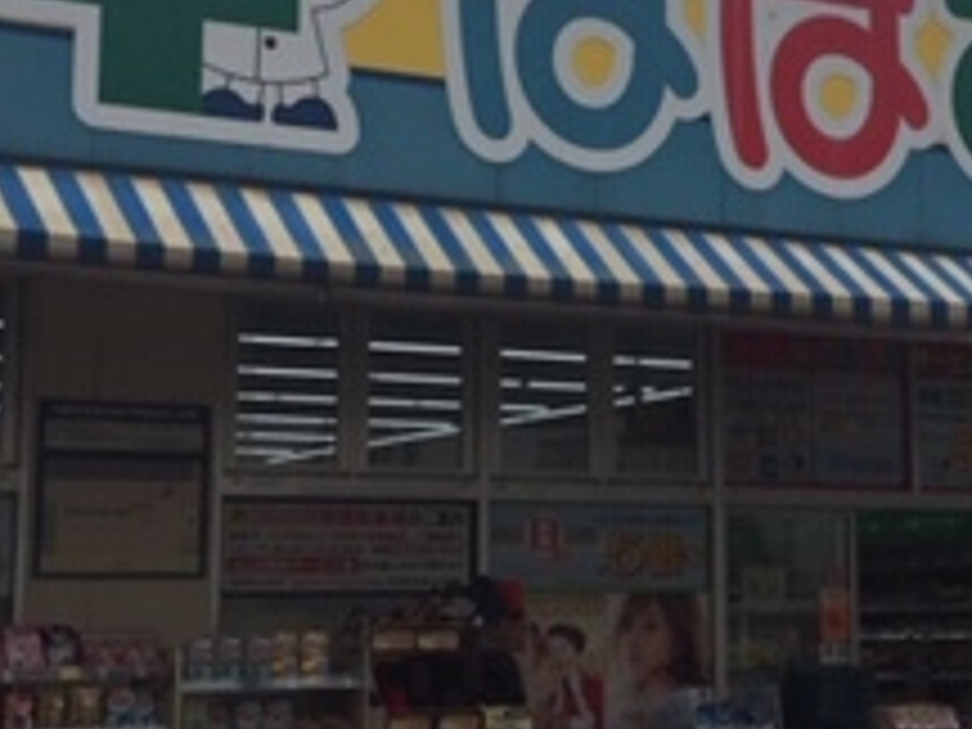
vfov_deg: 17.1
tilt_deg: +12.5
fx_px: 2415
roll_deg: +0.1
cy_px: 207
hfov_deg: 22.4
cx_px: 778
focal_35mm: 86
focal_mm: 4.15
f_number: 2.2
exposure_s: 1/3597
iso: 32
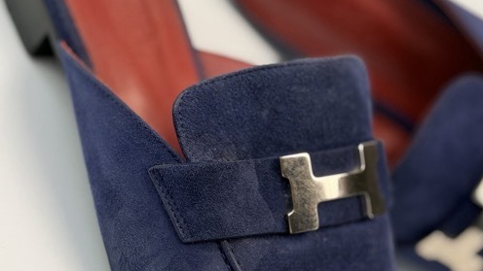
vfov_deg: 13.4
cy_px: 180
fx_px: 1153
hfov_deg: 23.6
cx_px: 287
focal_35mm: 90
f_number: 1.78
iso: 64
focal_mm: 6.76
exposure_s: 1/657
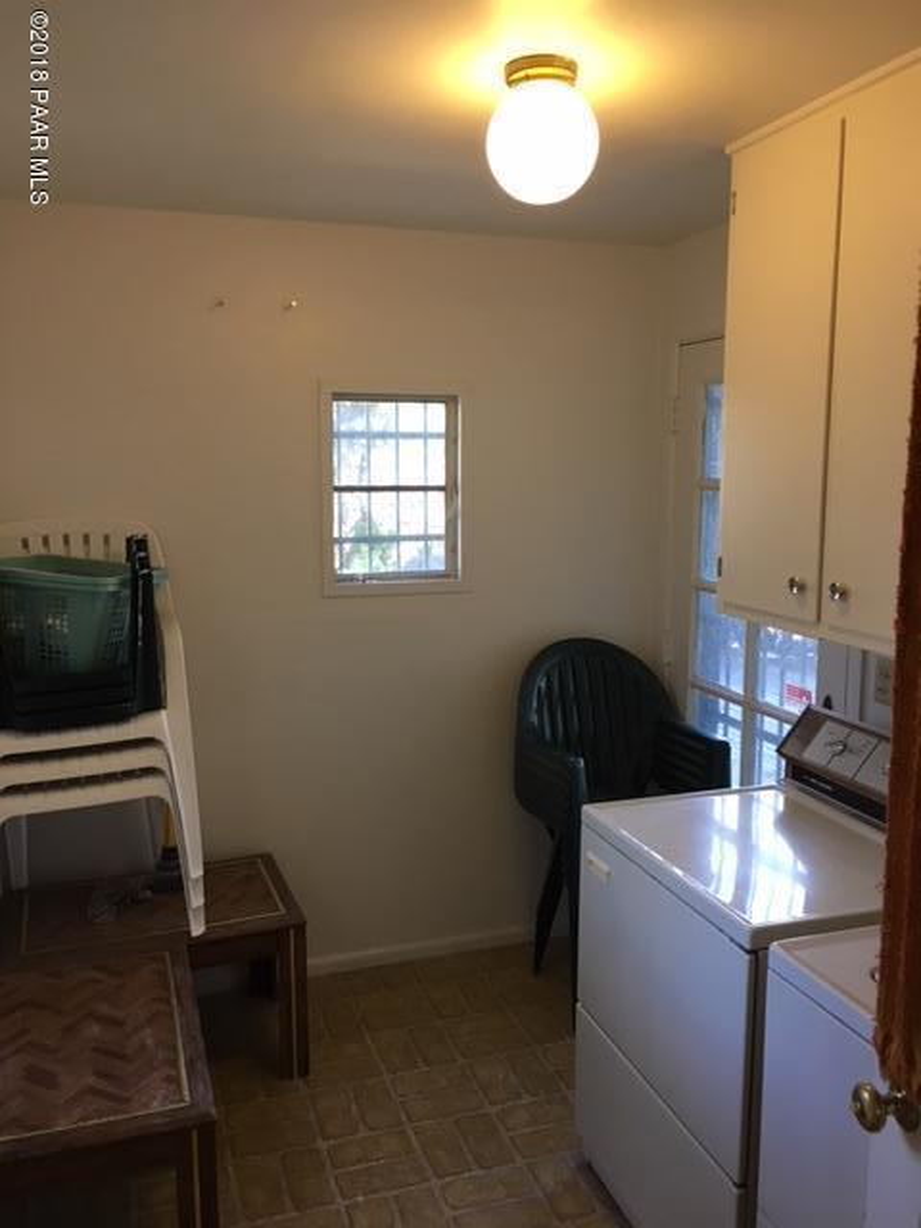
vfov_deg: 61.7
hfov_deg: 48.2
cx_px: 460
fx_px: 1029
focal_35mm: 29
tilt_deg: -8.8
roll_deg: -0.1
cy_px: 614
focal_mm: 4.15
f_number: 2.2
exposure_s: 1/30
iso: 80
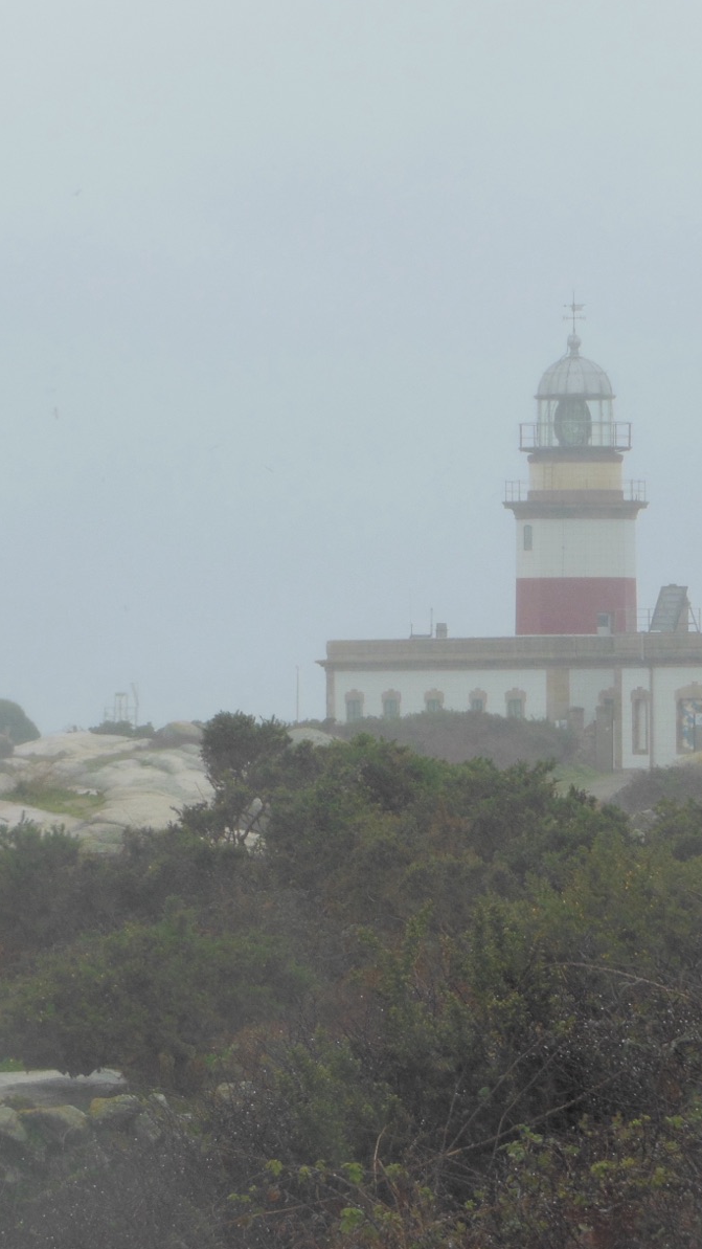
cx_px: 416
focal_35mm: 241
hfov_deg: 5.0
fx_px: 7976
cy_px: 627
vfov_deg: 8.9
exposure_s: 1/250
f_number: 5.9
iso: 125
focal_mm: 29.5
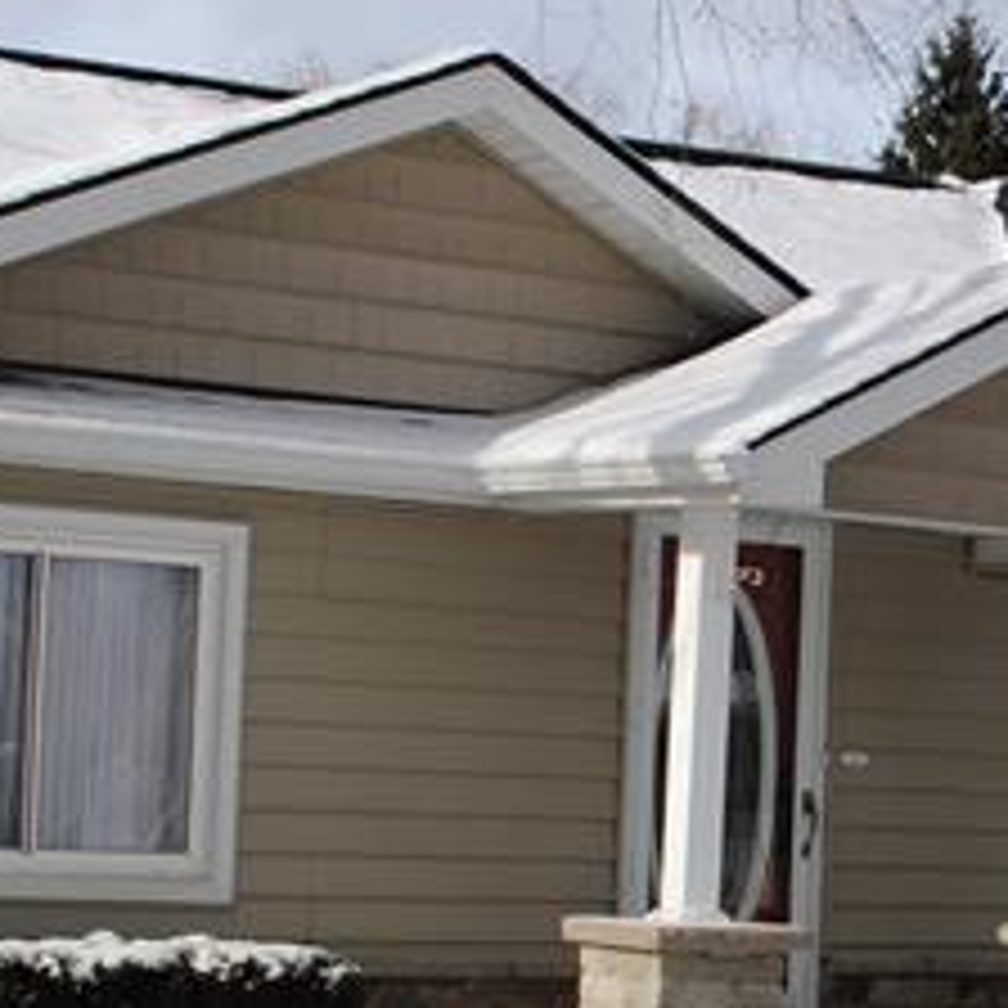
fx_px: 3459
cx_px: 1120
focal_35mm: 105
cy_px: 664
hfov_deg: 16.1
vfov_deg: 16.5
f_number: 9
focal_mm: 18
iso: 100
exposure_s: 1/320
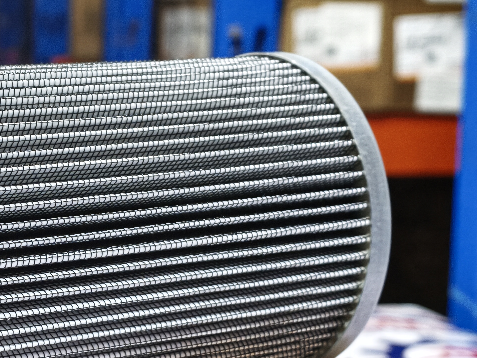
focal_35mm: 107
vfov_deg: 13.8
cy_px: 242
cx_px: 45
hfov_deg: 18.1
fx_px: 1475
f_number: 1.67
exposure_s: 1/200
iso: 800
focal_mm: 6.62
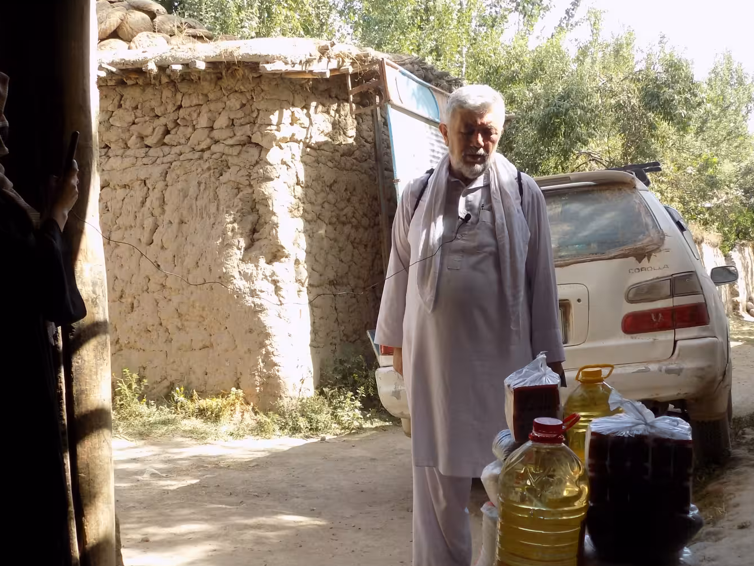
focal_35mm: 45
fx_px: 980
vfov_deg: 31.9
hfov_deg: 42.1
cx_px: 365
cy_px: 374
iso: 80
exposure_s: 1/125
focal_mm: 5.3
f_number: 3.3
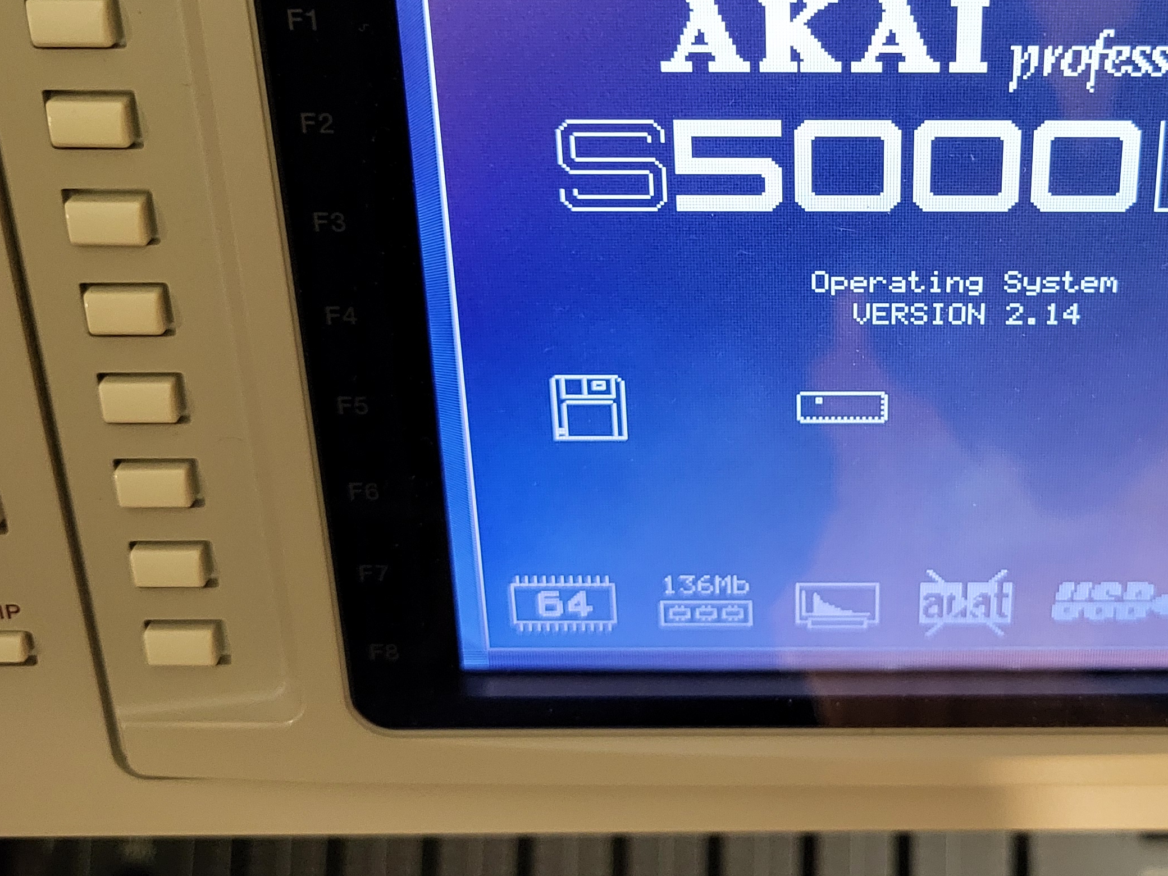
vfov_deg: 29.0
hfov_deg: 37.3
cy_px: 332
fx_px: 1687
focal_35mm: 50
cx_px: 869
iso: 640
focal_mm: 5.4
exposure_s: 1/50
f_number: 1.8
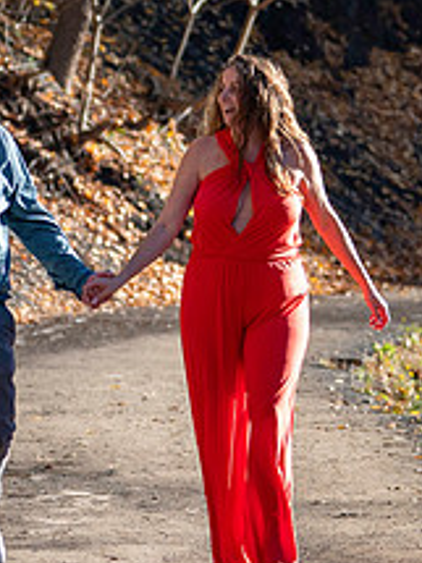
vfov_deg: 7.0
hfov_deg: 5.2
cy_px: 239
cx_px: 225
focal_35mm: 284
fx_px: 4621
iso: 640
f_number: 2.8
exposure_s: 1/5000
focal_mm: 78
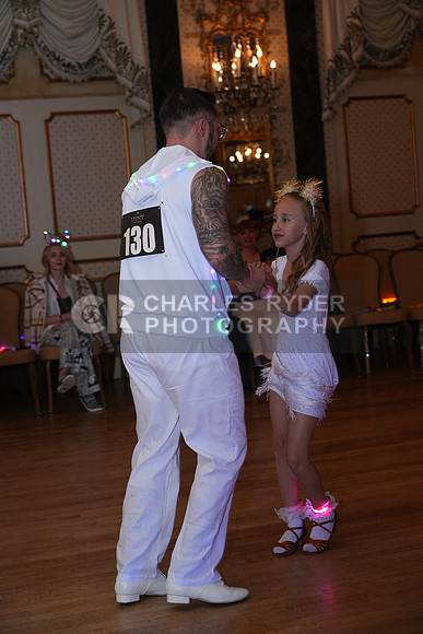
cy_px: 317
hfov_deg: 22.3
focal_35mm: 61
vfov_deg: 32.9
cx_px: 212
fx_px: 1074
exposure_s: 1/200
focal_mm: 61
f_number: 4
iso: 5000
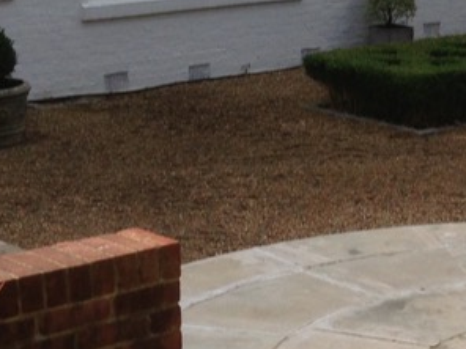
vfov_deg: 11.1
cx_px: 617
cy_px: 178
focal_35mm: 134
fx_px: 1804
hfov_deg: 14.1
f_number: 2.4
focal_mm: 4.13
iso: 50
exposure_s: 1/1085
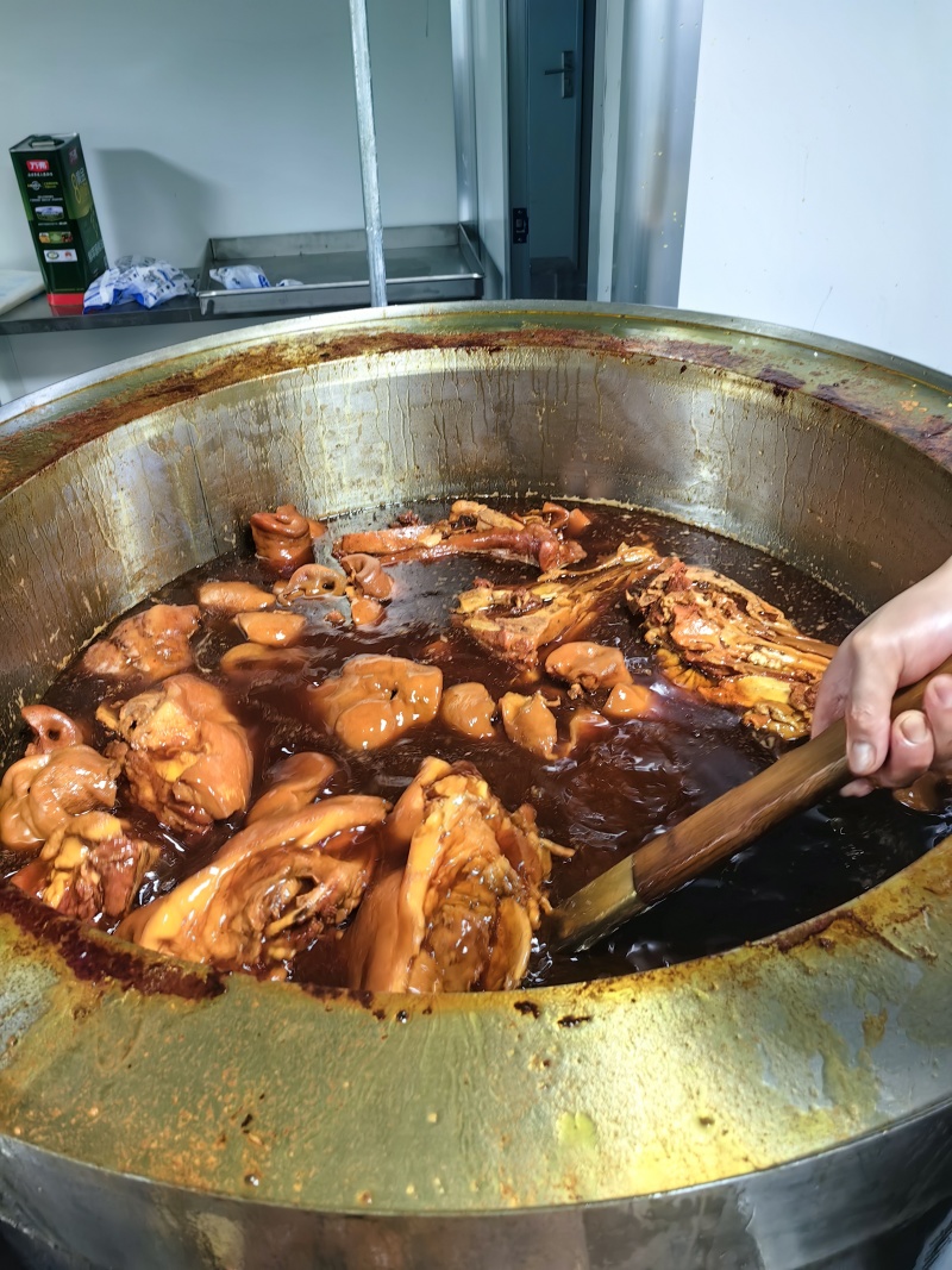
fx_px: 990
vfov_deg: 65.3
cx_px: 476
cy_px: 635
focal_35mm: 27
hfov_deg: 51.3
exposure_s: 1/50
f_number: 2
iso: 100
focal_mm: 5.75
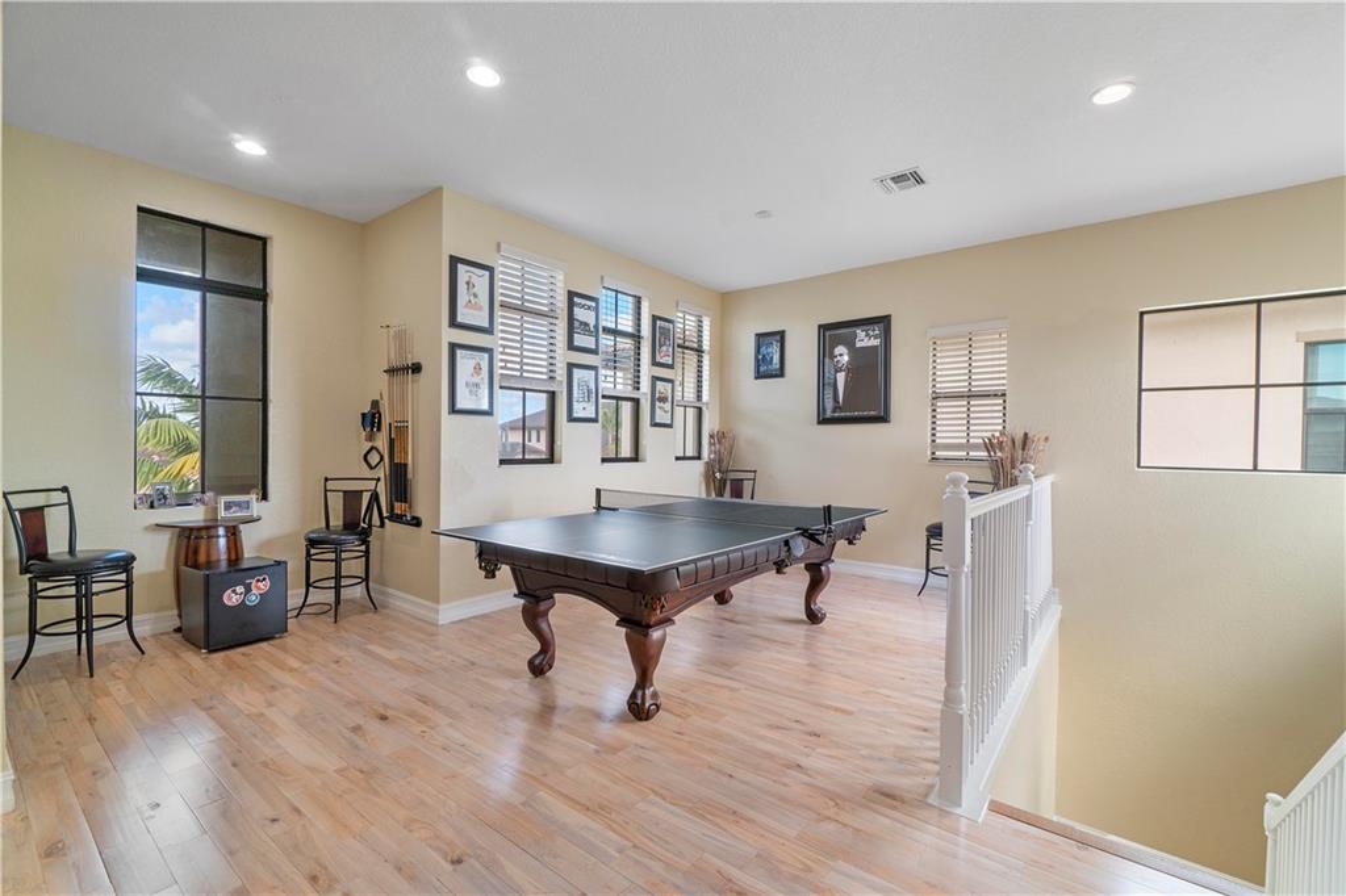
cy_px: 448
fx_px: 561
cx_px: 673
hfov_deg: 100.4
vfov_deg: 77.3
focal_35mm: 15
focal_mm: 10
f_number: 11
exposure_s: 1/10
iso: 160
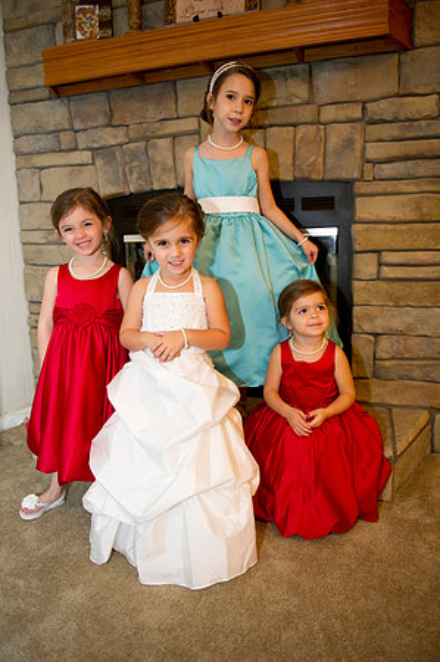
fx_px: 496
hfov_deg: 47.8
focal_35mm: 27
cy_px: 331
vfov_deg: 67.4
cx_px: 220
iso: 640
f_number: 2.8
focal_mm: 27
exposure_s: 1/60
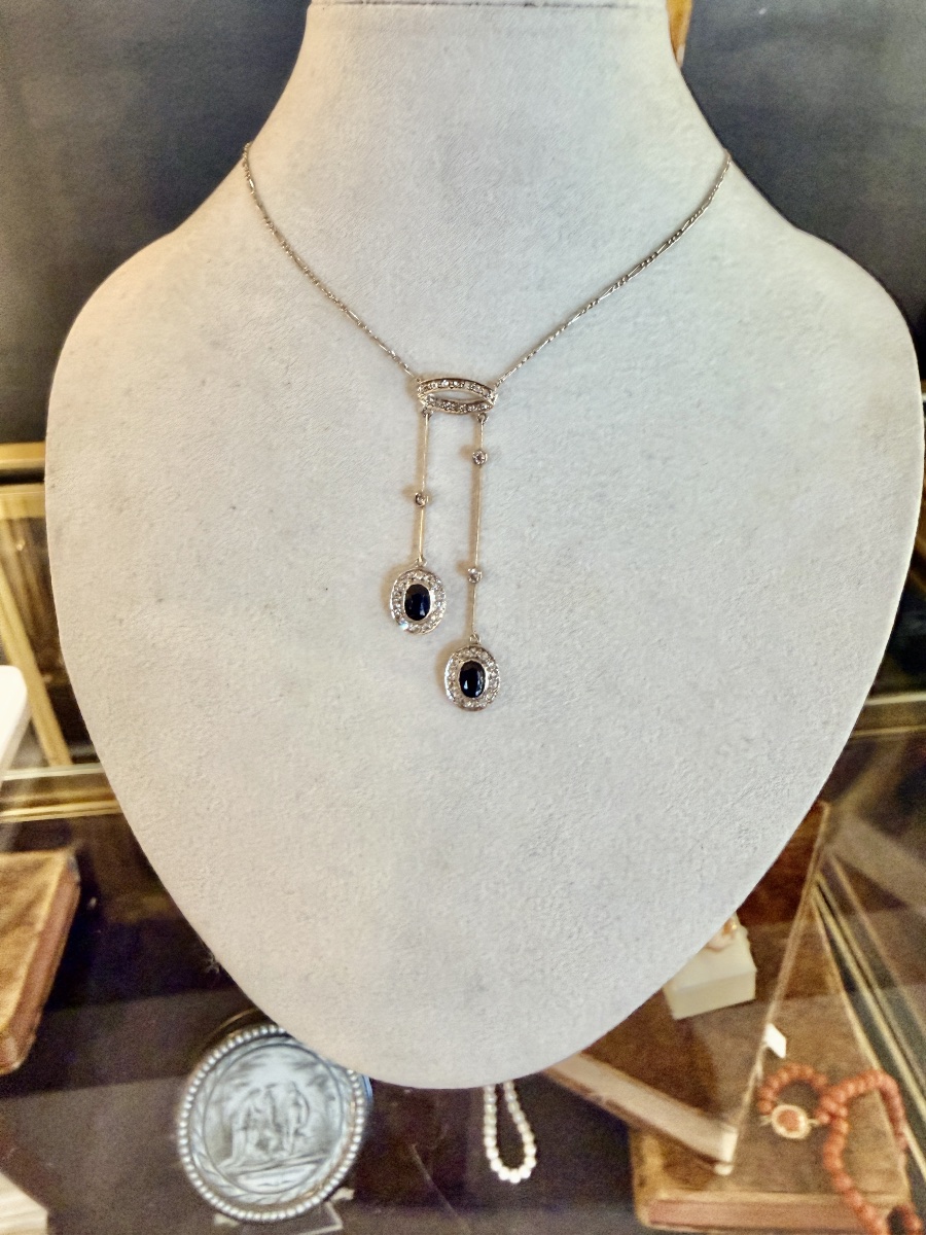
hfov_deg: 56.8
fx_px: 856
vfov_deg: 71.6
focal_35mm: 24
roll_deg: +0.6
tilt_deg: -32.5
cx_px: 463
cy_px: 618
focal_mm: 2.22
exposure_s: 1/50
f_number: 2.2
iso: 320
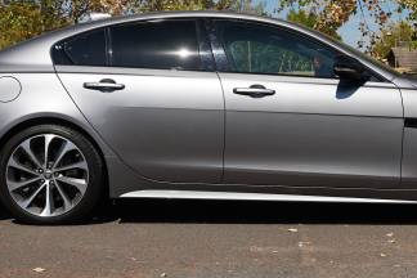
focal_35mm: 82
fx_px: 947
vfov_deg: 16.7
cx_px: 257
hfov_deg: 24.8
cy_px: 120
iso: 100
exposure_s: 1/400
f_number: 4.5
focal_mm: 41.4
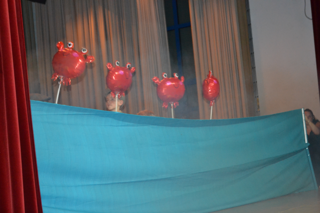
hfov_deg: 28.1
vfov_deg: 18.9
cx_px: 160
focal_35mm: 72
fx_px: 640
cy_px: 106
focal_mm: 48
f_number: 5.3
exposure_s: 1/60
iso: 3200
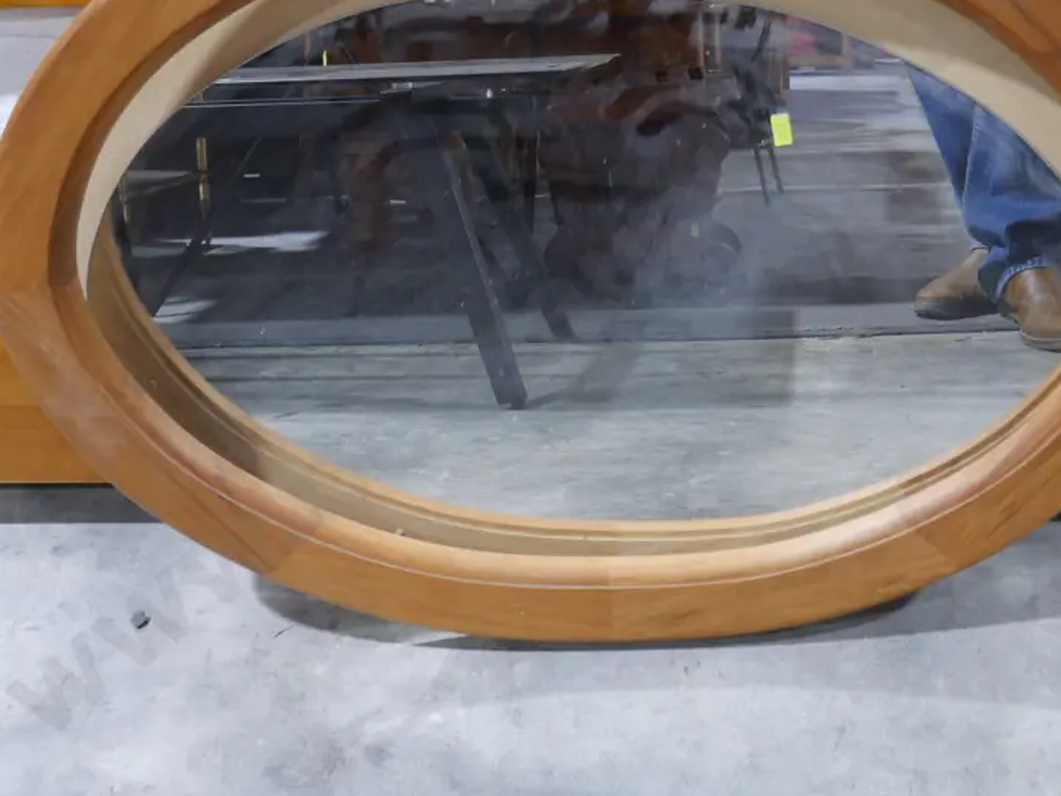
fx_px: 2115
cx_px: 630
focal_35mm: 69
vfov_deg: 21.2
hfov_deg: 28.1
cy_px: 259
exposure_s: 1/60
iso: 1250
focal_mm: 24
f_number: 5.2
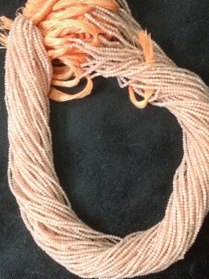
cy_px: 140
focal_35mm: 35
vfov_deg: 52.6
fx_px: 282
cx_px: 104
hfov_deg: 40.7
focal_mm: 4.28
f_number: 2.4
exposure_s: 1/20
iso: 250
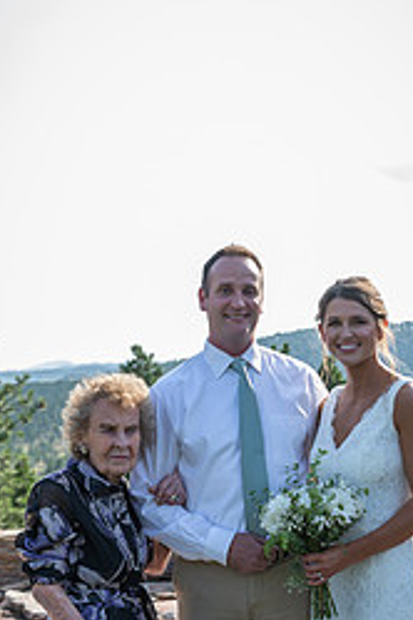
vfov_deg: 26.4
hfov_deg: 17.9
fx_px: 1308
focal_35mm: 76
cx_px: 239
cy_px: 451
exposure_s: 1/400
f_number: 3.5
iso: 125
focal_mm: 42
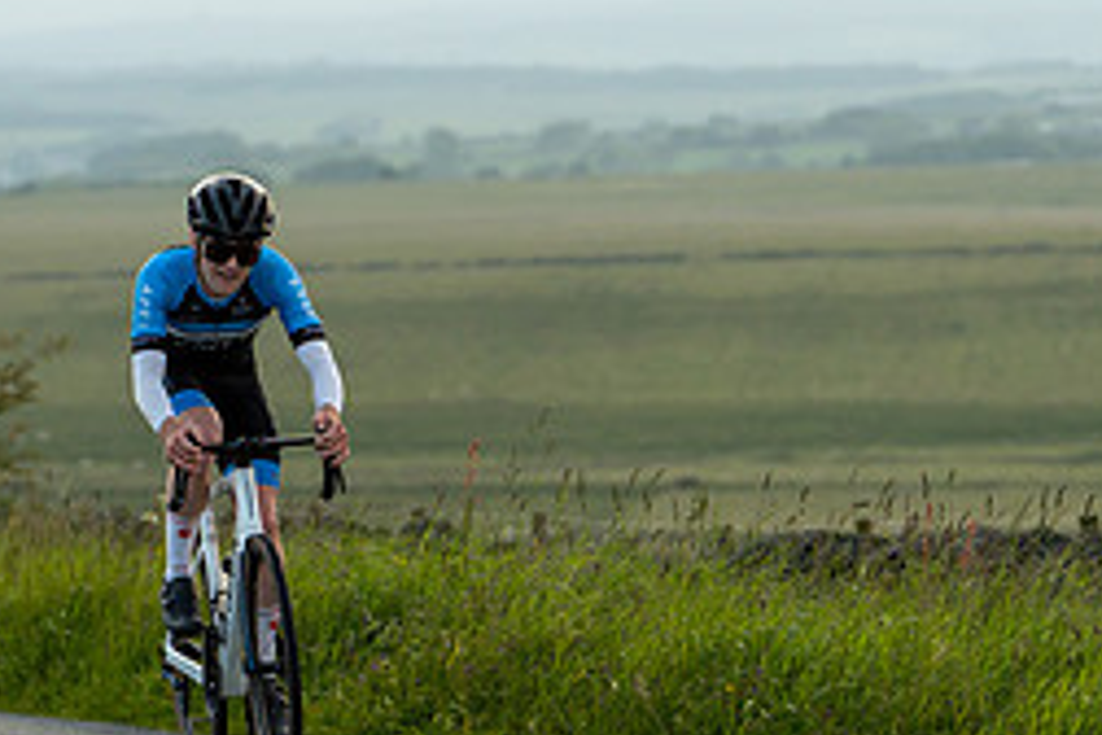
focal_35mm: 223
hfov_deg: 9.2
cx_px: 262
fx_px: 6826
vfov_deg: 6.2
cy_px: 475
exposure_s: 1/1250
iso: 400
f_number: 3.2
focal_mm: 97
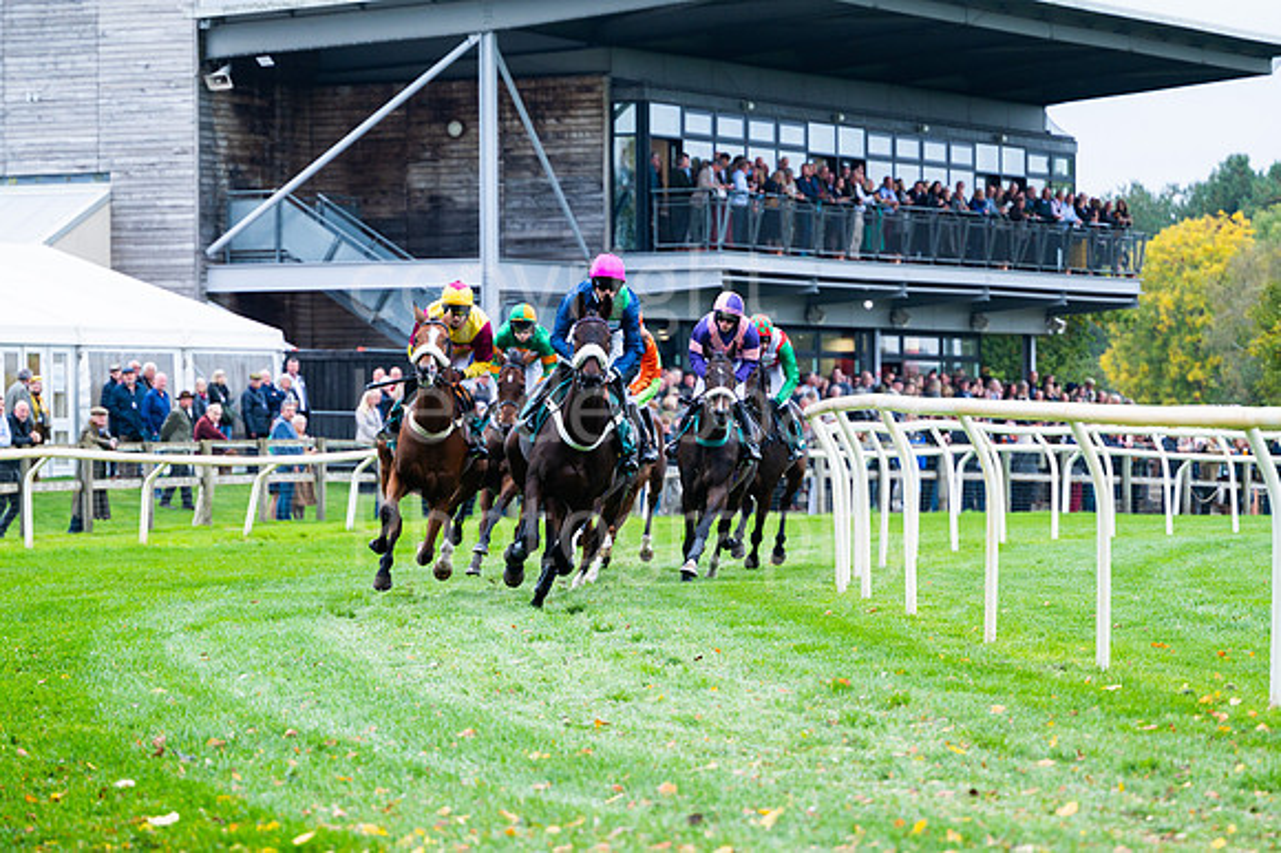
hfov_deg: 13.8
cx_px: 640
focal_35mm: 148
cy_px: 426
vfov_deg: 9.2
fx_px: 5279
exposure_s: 1/1000
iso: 500
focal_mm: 145
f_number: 4
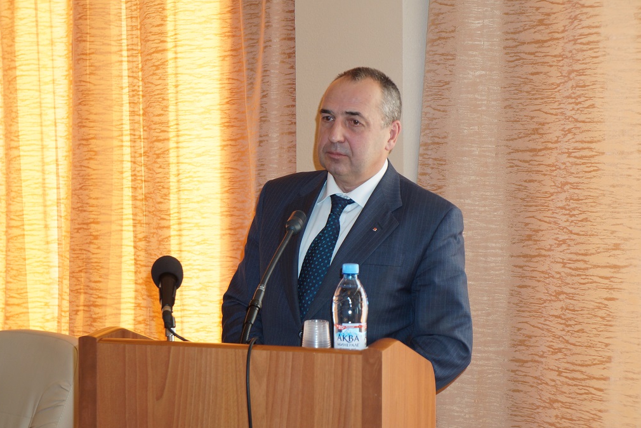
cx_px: 318
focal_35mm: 84
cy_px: 213
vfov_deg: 16.4
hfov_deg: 24.3
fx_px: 1487
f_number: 5.6
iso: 640
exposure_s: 1/160
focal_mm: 55
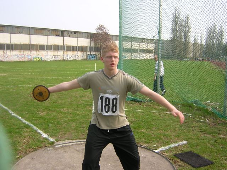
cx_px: 114
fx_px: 236
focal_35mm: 36
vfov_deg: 39.7
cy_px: 85
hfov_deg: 51.4
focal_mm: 4.7
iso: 100
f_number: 5.2
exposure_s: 1/174
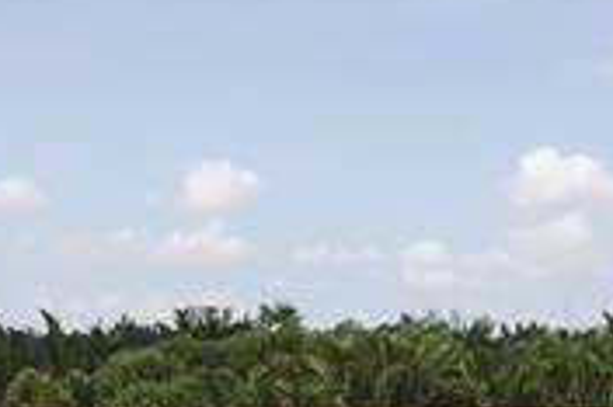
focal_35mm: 75
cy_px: 386
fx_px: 1276
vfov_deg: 17.8
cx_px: 268
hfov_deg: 27.0
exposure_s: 1/160
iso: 100
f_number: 13
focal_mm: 16
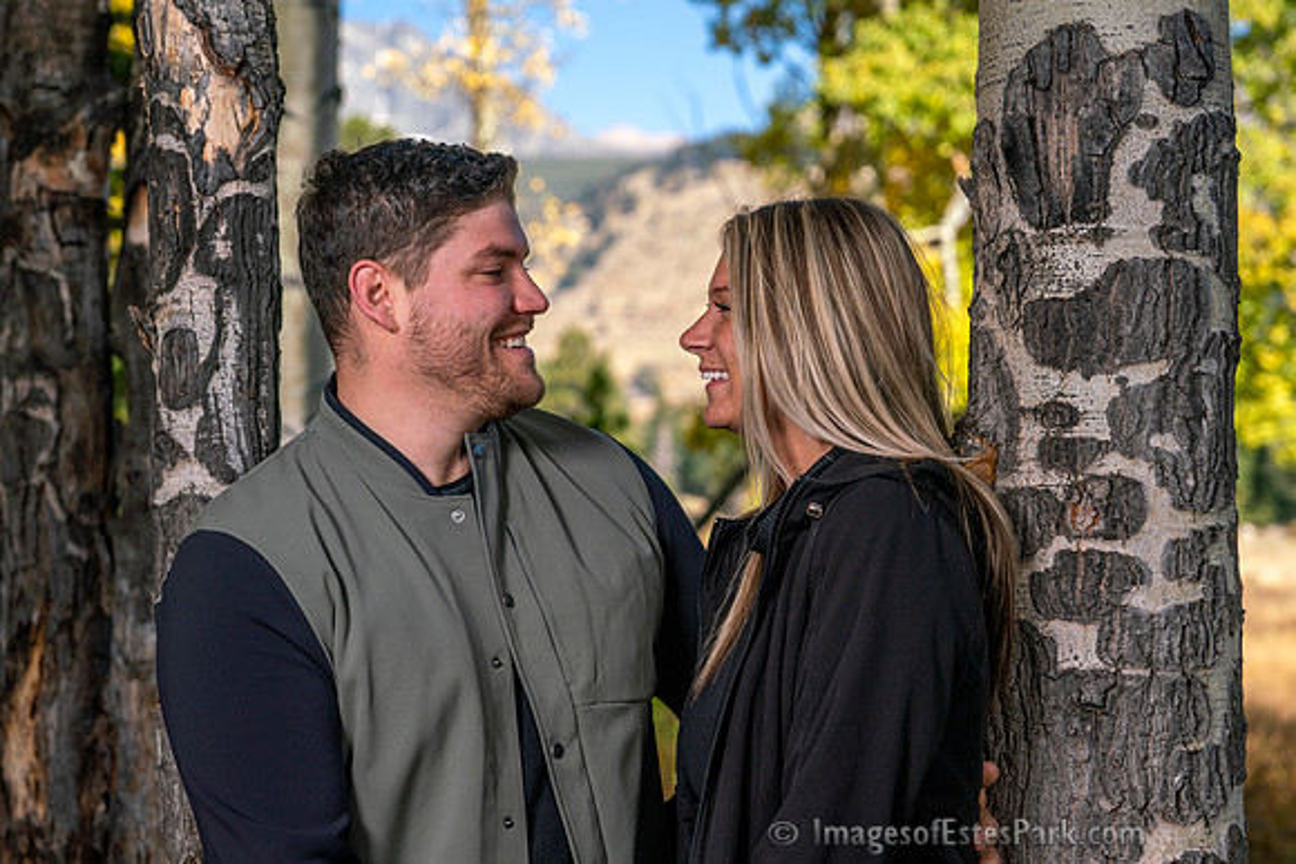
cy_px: 432
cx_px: 648
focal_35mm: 70
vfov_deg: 19.5
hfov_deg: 28.8
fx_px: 2520
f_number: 4.5
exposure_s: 1/1000
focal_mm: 70
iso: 160
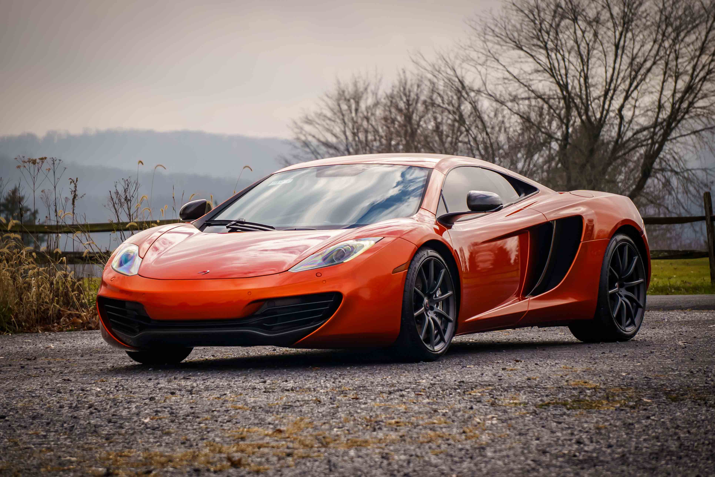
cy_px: 238
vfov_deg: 7.5
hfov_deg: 11.2
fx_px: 3654
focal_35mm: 184
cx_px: 358
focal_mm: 123
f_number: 5.6
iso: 640
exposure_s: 1/80
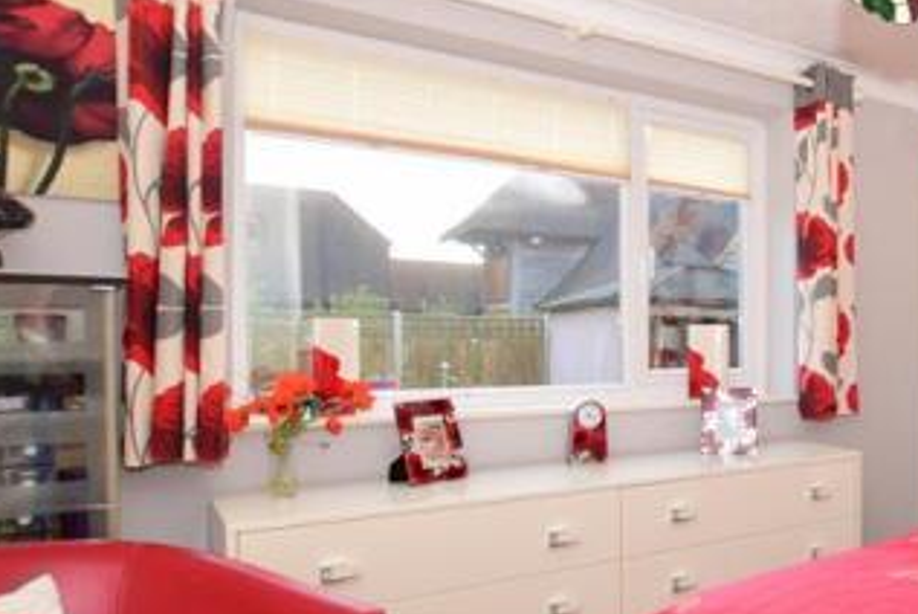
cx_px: 932
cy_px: 346
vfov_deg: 42.3
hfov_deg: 48.6
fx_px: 791
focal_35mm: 31
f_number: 7.1
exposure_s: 1/50
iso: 400
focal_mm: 10
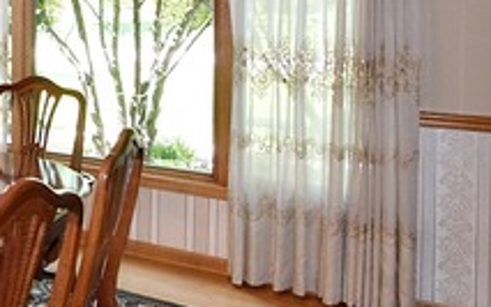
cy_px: 8
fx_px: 676
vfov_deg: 24.5
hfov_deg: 28.0
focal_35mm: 51
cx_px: -231
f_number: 5.6
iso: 800
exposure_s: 1/125
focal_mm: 11
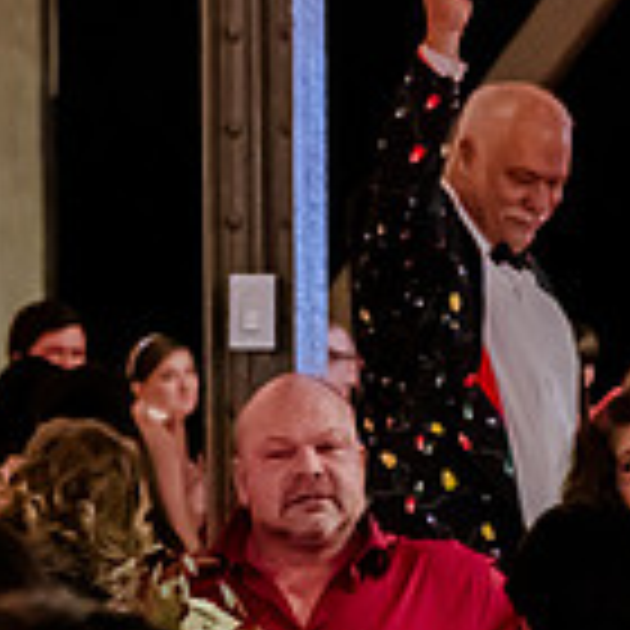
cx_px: 84
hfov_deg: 4.8
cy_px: 343
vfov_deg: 4.8
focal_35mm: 366
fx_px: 7536
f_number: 2.8
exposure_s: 1/160
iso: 5000
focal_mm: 70
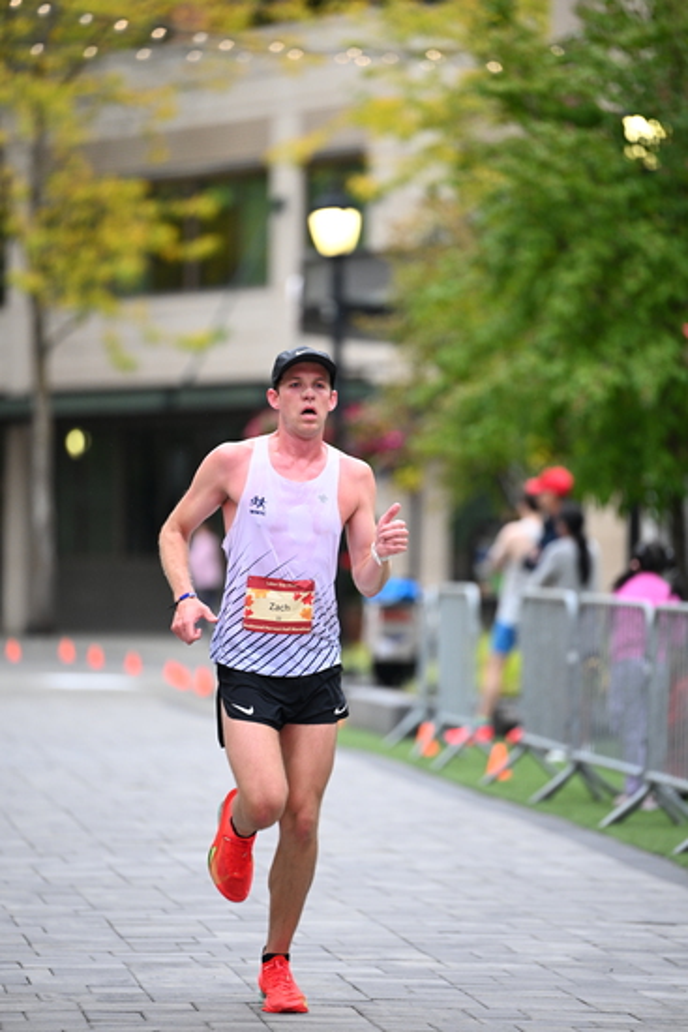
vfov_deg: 10.3
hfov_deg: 6.9
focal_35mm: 200
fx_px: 5729
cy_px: 516
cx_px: 344
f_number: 2.8
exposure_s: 1/800
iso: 1600
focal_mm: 200
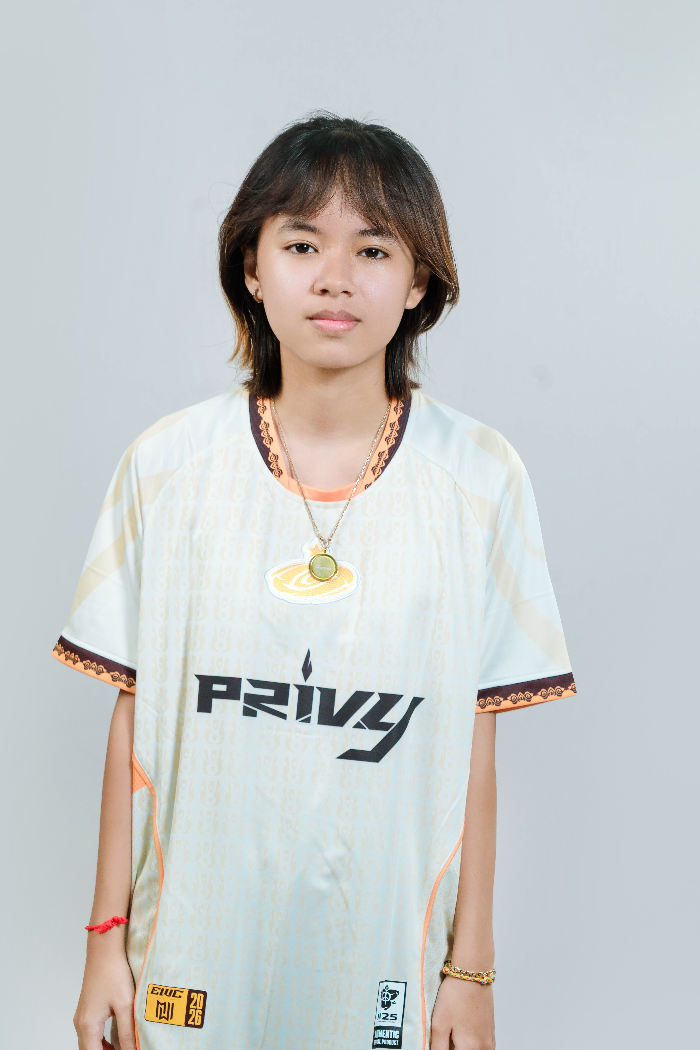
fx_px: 2100
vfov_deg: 28.1
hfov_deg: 18.9
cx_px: 313
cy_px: 554
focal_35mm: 72
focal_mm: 61
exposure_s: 1/125
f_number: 7.1
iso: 800
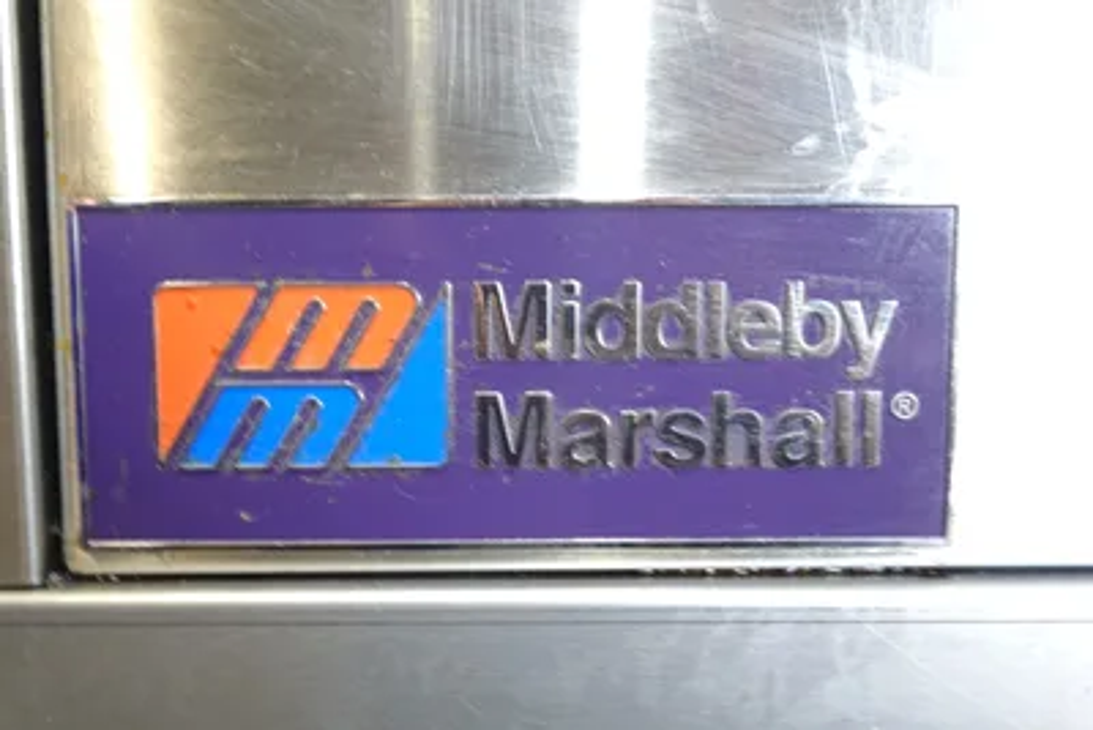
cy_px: 365
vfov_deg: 42.4
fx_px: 941
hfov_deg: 60.3
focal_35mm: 31
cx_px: 546
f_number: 3.5
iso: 64
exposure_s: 1/2.5
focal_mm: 11.52
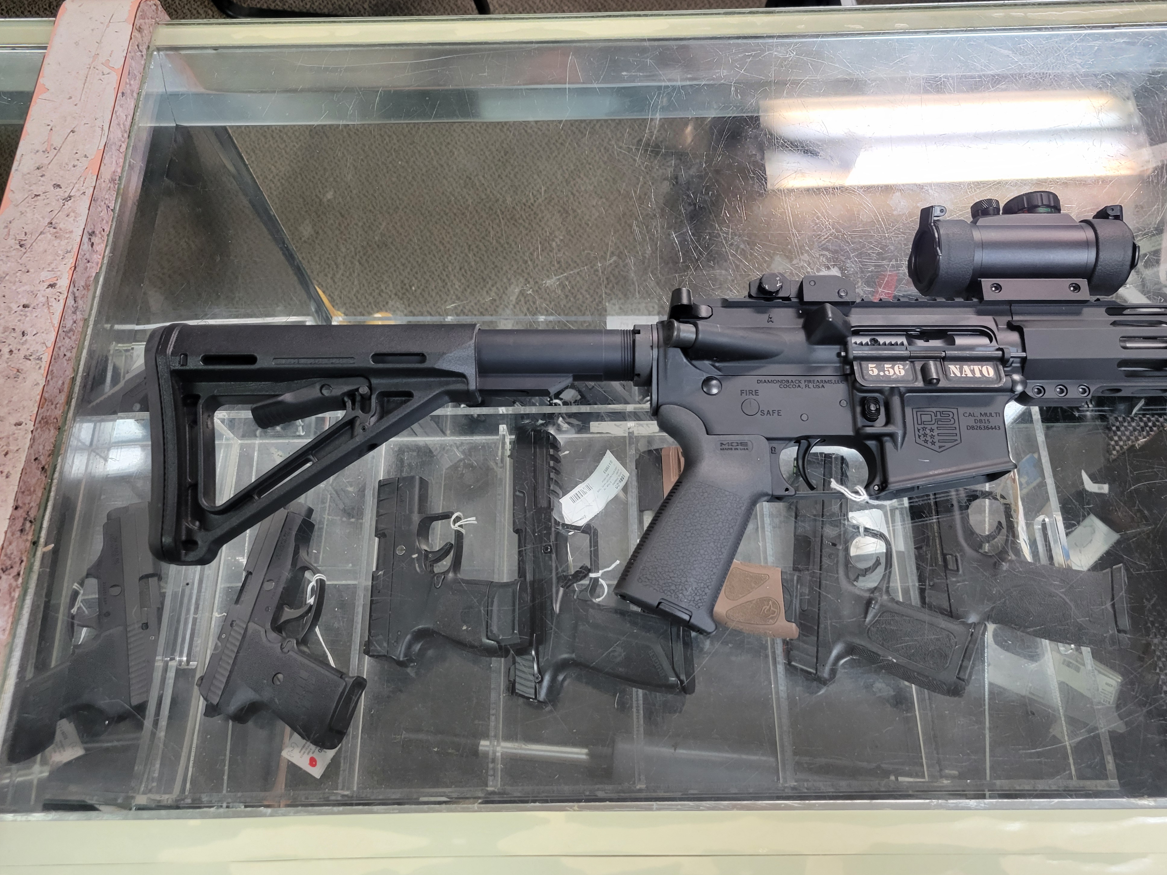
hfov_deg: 65.3
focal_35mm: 27
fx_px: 910
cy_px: 439
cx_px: 597
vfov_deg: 51.4
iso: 250
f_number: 1.8
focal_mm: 5.4
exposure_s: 1/40
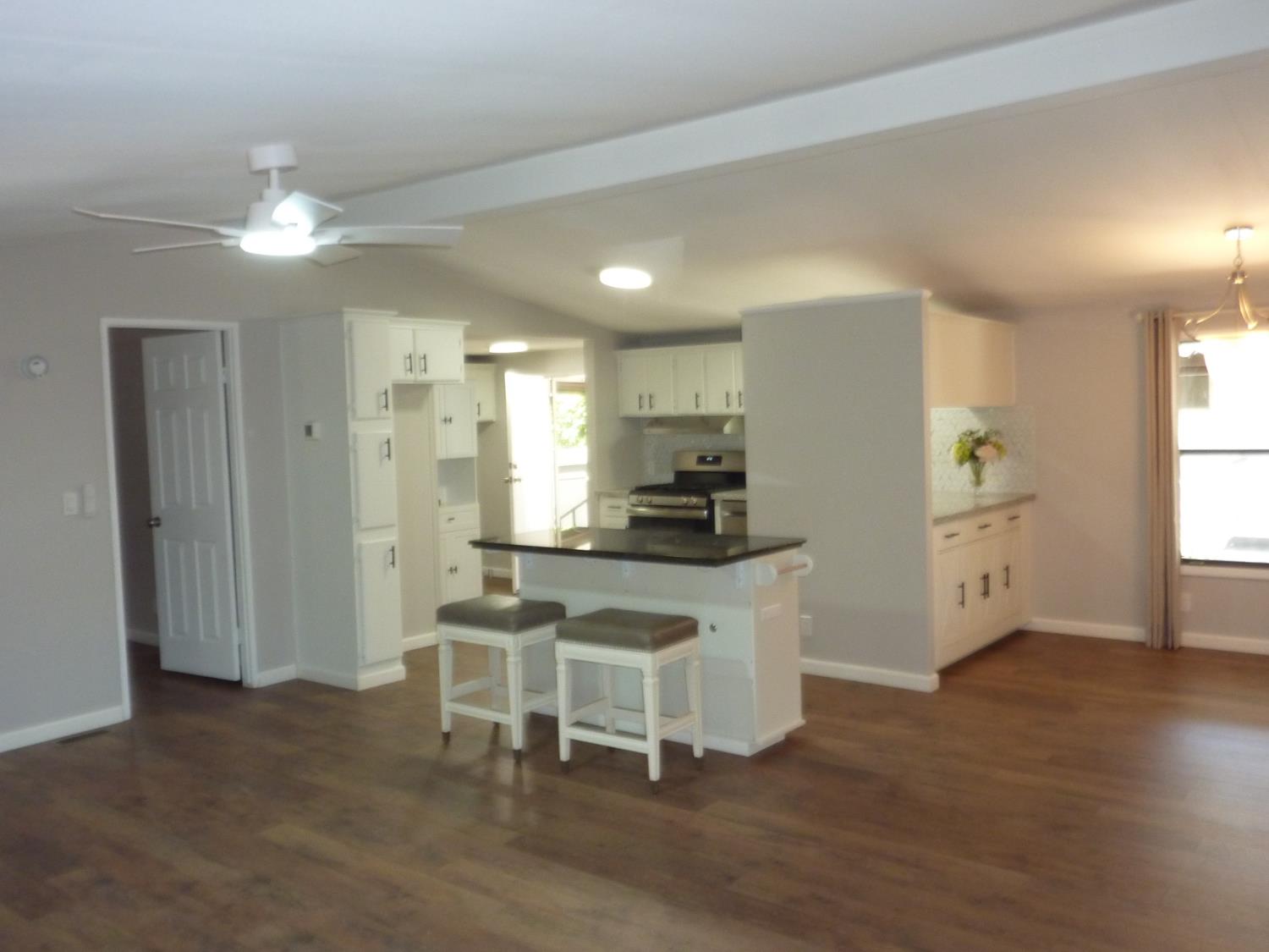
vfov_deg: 48.2
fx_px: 1063
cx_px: 634
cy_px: 476
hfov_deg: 61.7
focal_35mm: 29
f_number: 3.4
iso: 250
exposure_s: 1/30
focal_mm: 4.7
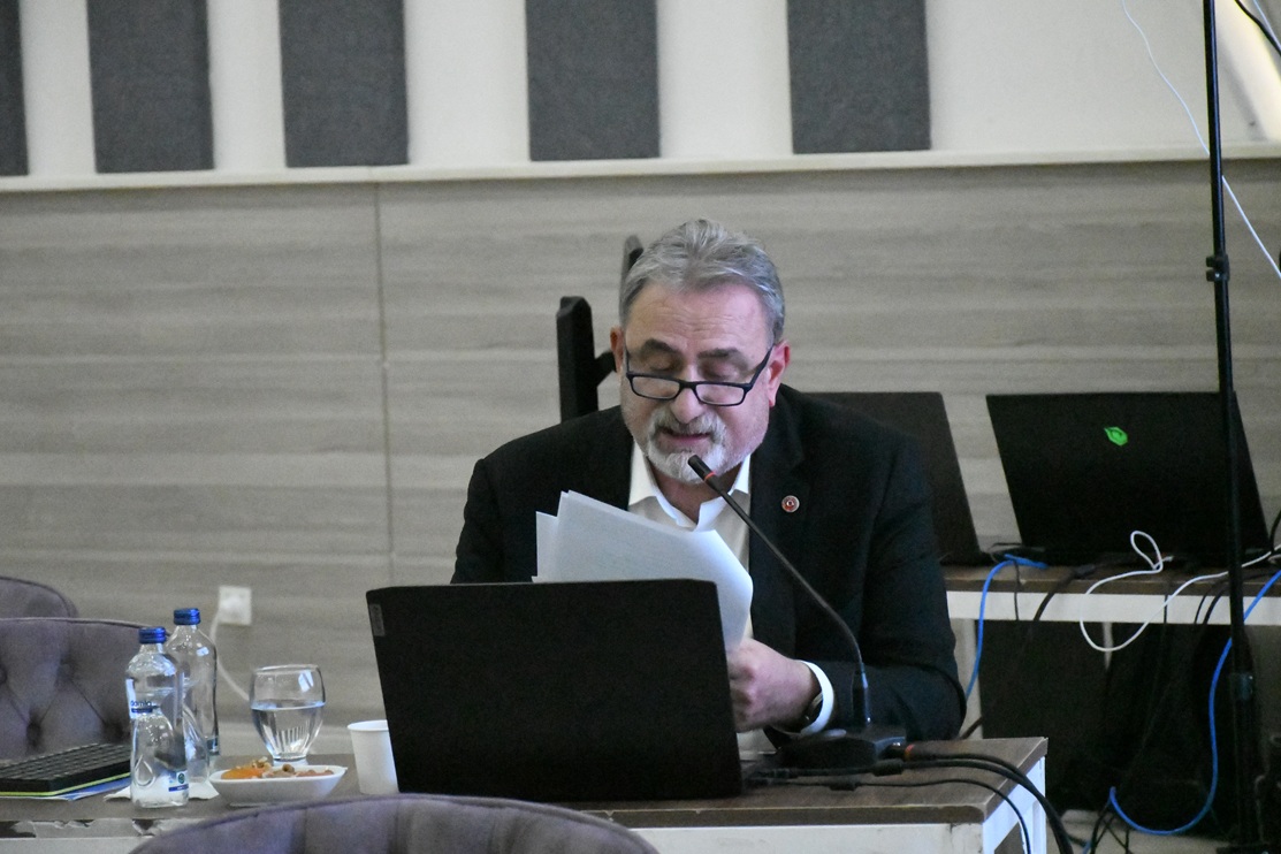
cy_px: 427
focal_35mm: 135
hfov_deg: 15.2
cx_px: 640
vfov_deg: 10.2
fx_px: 4803
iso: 51200
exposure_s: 1/2000
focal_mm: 90
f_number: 6.3
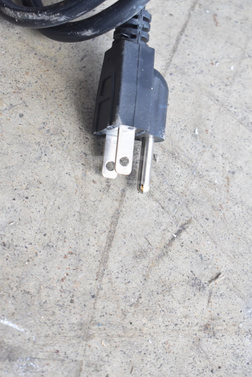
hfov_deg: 19.7
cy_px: 188
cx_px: 126
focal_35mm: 69
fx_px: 724
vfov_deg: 29.2
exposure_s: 1/80
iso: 1000
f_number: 5.3
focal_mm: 46
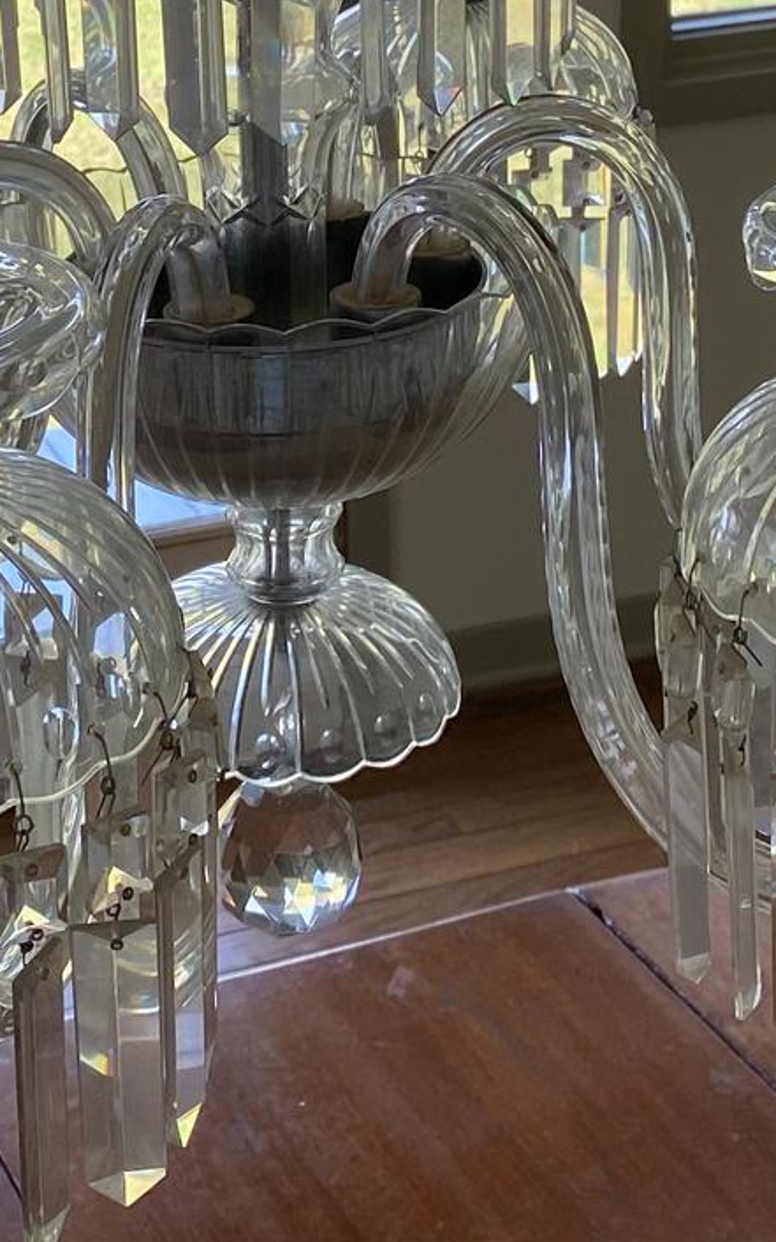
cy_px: -35
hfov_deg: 16.3
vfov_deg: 24.5
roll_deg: +1.8
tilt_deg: -12.7
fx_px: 2708
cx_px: 262
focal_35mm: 80
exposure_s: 1/163
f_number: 1.8
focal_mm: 4.25
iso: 32
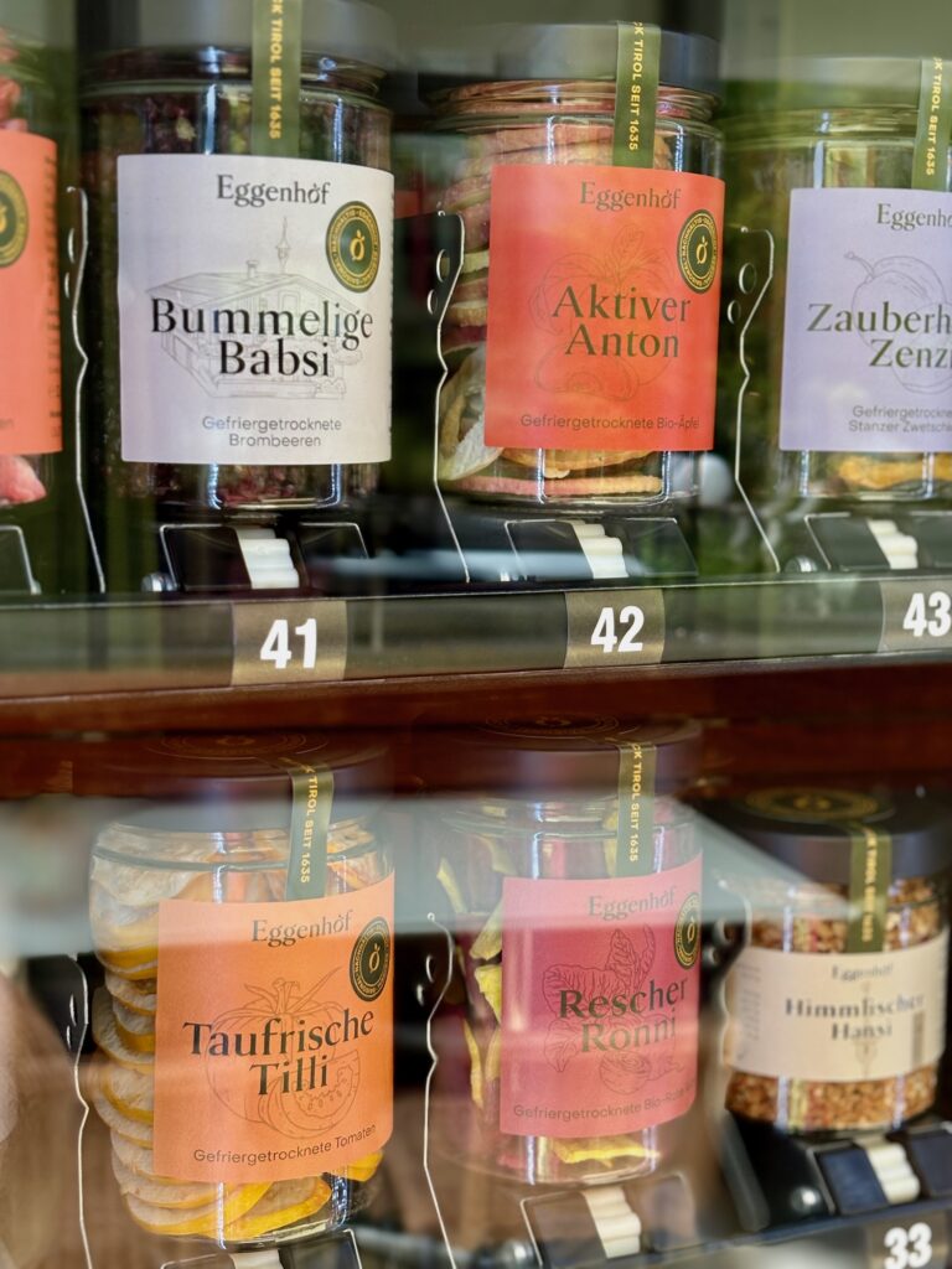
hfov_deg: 28.0
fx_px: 1907
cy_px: 634
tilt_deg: -7.4
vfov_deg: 36.8
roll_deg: -1.3
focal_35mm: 52
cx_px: 476
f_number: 1.6
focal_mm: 5.96
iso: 80
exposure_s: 1/202
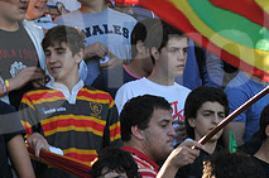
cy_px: 45
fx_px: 2132
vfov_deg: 4.8
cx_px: 210
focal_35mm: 286
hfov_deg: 7.2
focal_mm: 70
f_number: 5.6
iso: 200
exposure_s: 1/200
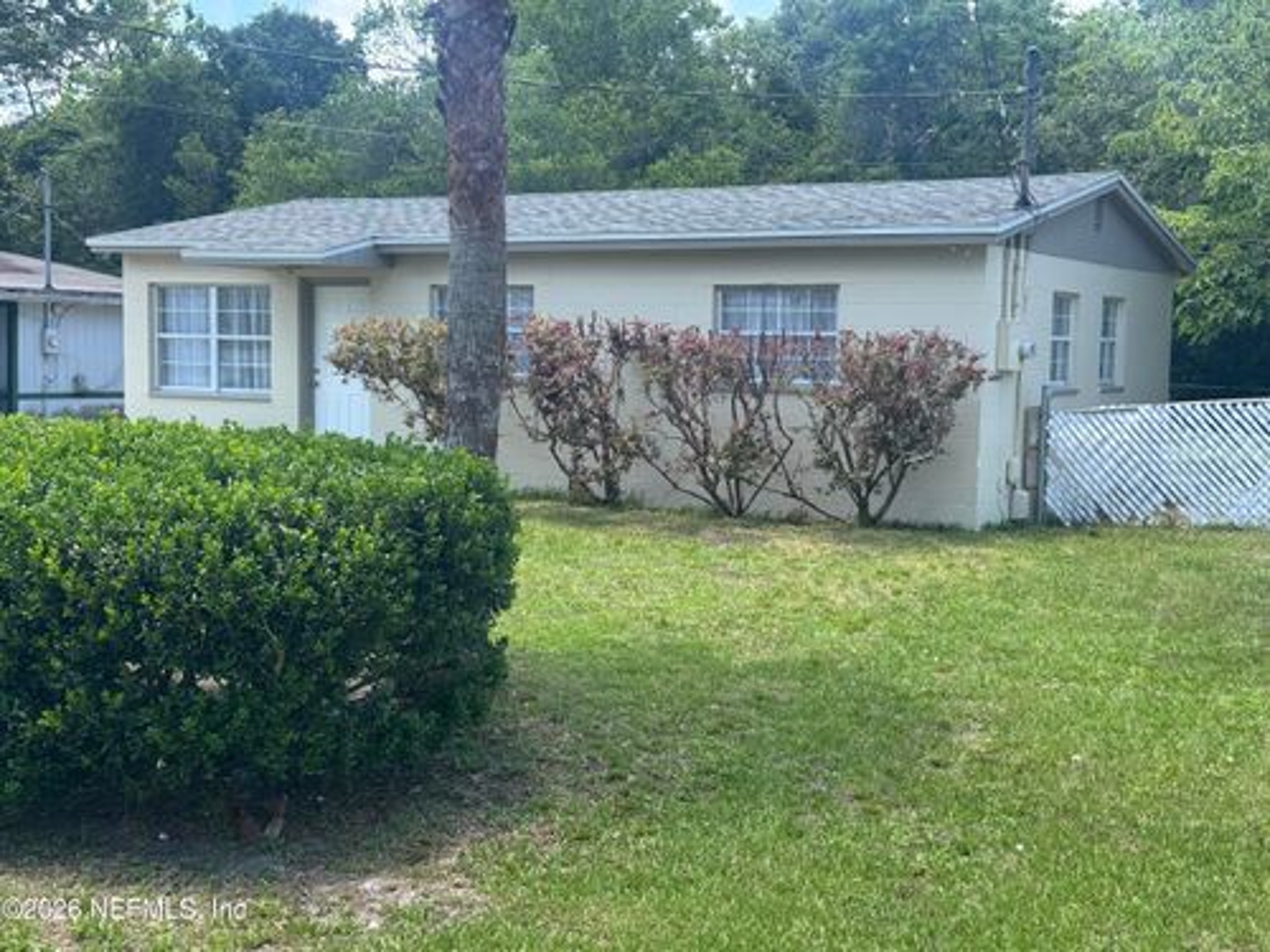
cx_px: 635
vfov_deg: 30.3
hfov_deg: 39.7
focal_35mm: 48
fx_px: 1761
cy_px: 476
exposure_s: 1/980
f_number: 1.78
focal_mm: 6.76
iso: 64
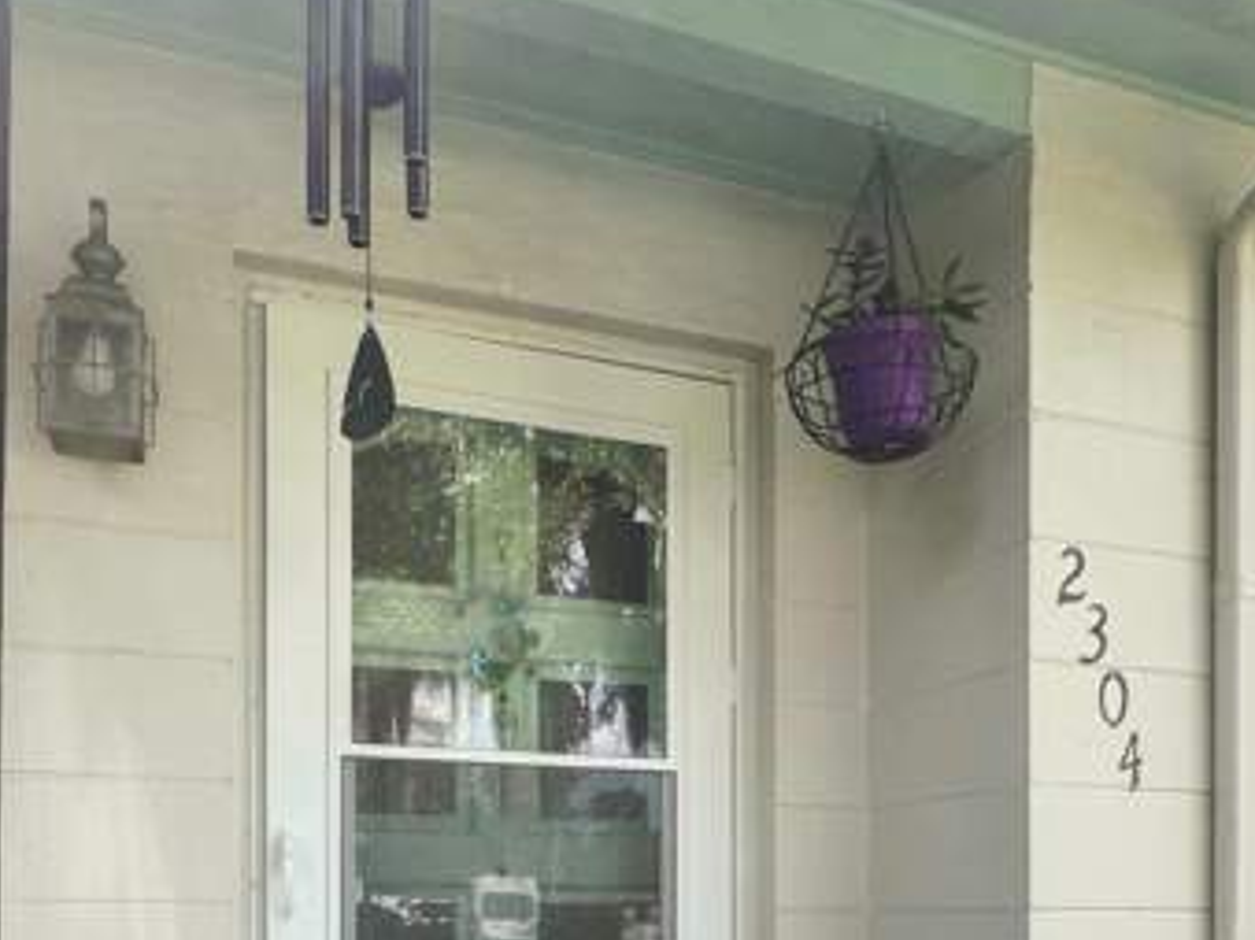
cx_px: 648
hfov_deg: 55.4
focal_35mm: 33
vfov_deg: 38.2
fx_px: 1196
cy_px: 938
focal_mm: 2.2
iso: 40
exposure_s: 1/451
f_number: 2.2
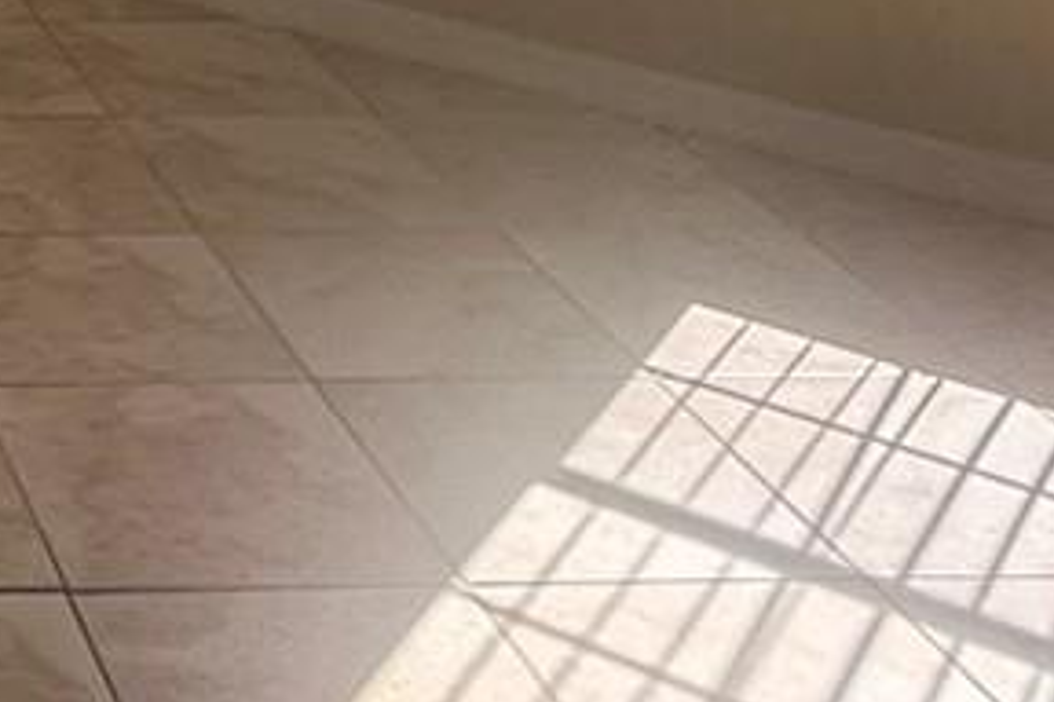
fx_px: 2371
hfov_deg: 21.0
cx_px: -556
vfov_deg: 14.2
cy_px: -695
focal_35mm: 81
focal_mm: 2.22
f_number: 2.2
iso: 64
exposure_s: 1/518
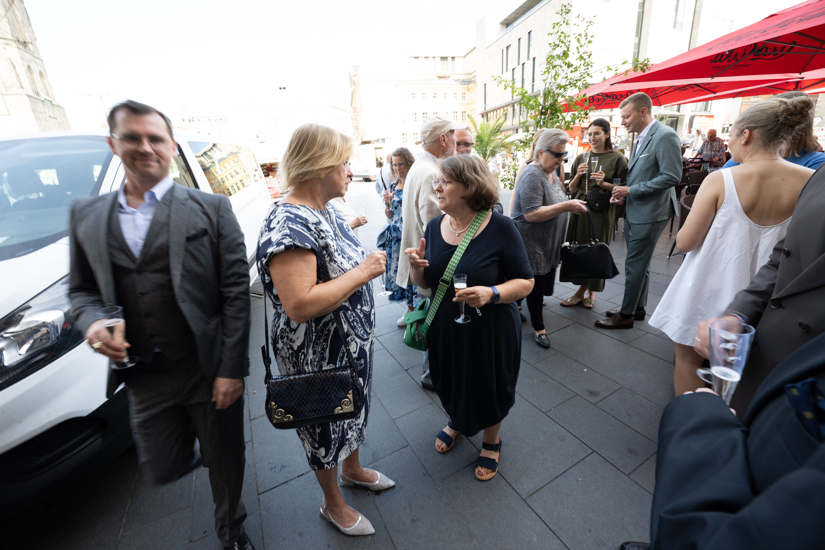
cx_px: 412
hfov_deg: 104.3
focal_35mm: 14
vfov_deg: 81.2
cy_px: 275
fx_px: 321
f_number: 7.1
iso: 125
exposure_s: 1/40
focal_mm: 14
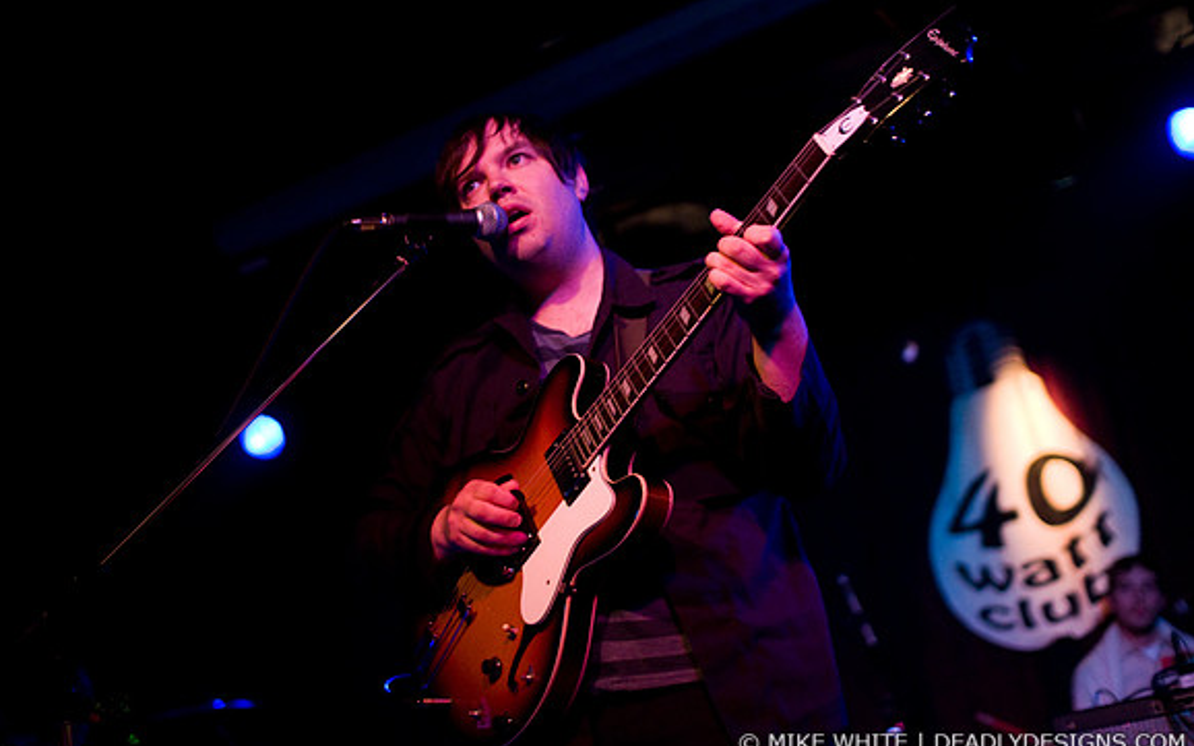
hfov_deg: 43.5
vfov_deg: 28.0
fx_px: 1497
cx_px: 597
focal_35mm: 46
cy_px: 363
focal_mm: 30
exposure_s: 1/60
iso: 1000
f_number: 1.8
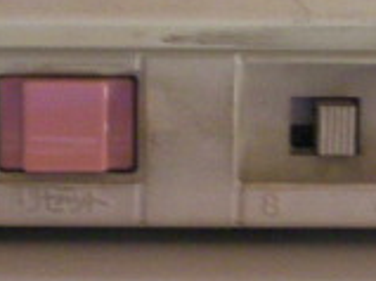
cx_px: 140
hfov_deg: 12.9
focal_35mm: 153
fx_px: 1661
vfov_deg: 9.7
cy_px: 158
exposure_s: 1/10.3
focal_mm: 6.8
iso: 400
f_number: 3.5
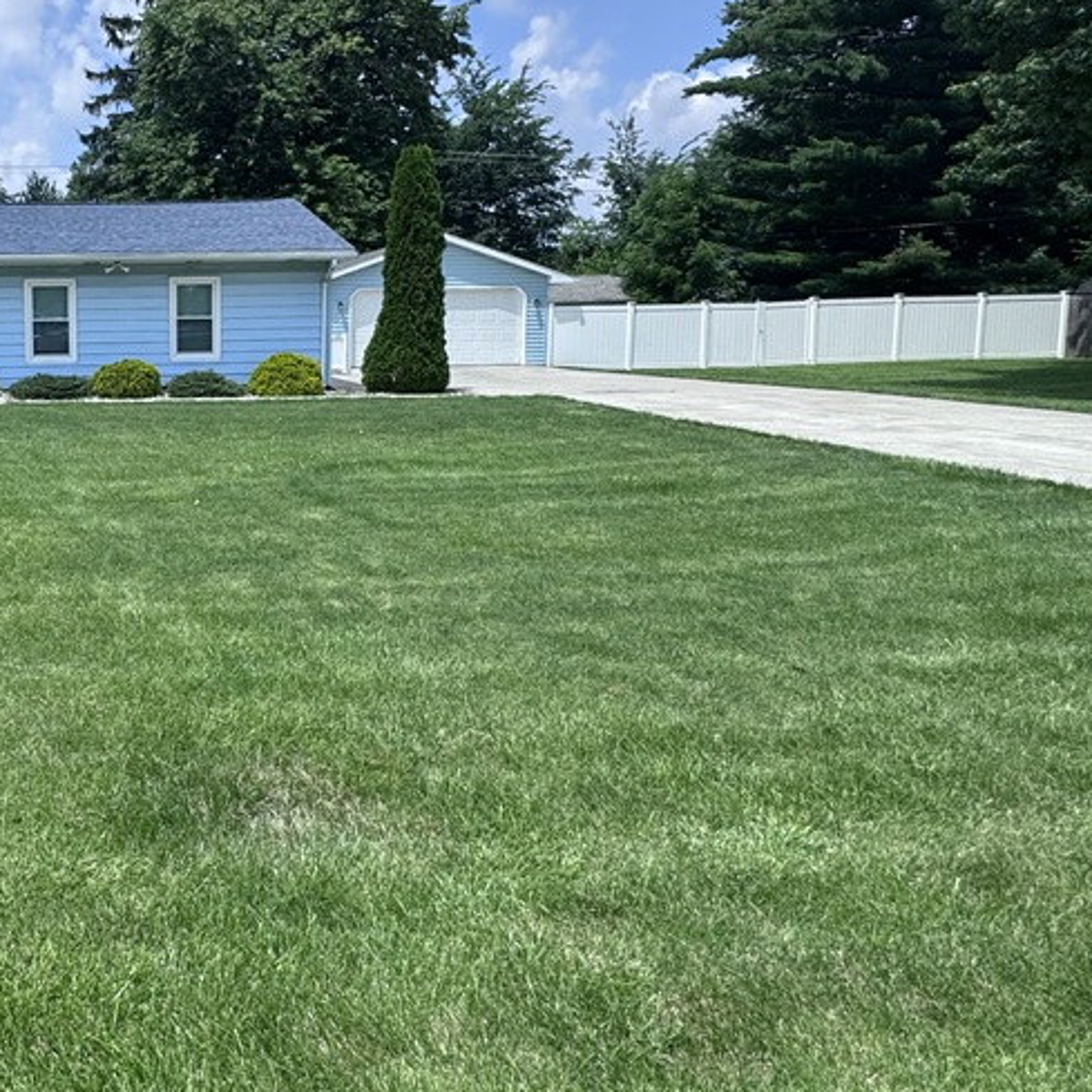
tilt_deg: -5.5
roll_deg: +1.1
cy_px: 419
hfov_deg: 52.0
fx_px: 964
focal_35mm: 27
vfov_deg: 58.4
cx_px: 109
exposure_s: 1/1567
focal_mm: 2.22
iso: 50
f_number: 2.2
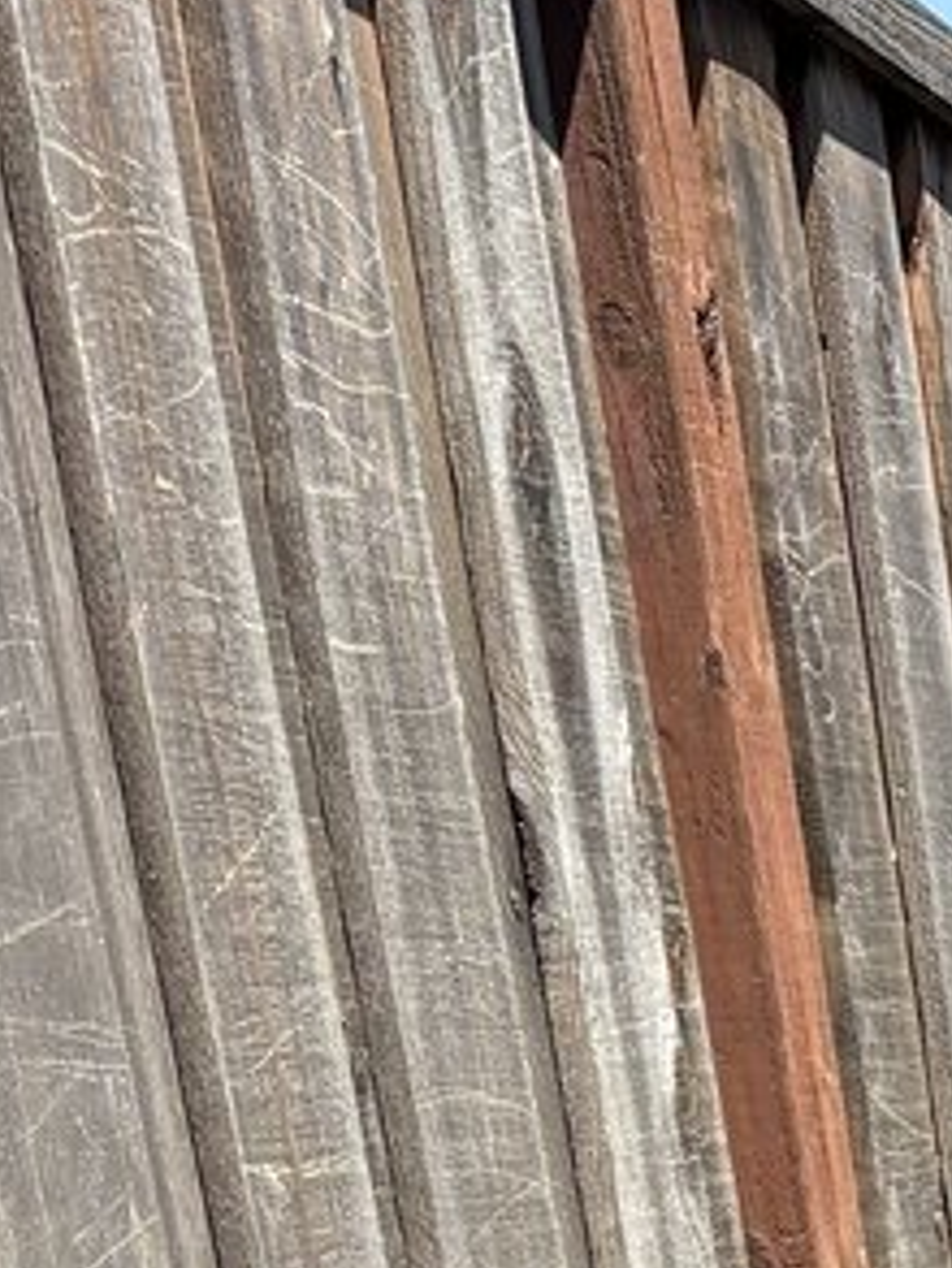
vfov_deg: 11.8
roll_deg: +2.6
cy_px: 2848
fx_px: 5203
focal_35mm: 142
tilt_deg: -18.1
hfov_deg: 9.0
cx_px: 2570
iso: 50
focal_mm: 5.96
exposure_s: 1/1263
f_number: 1.6
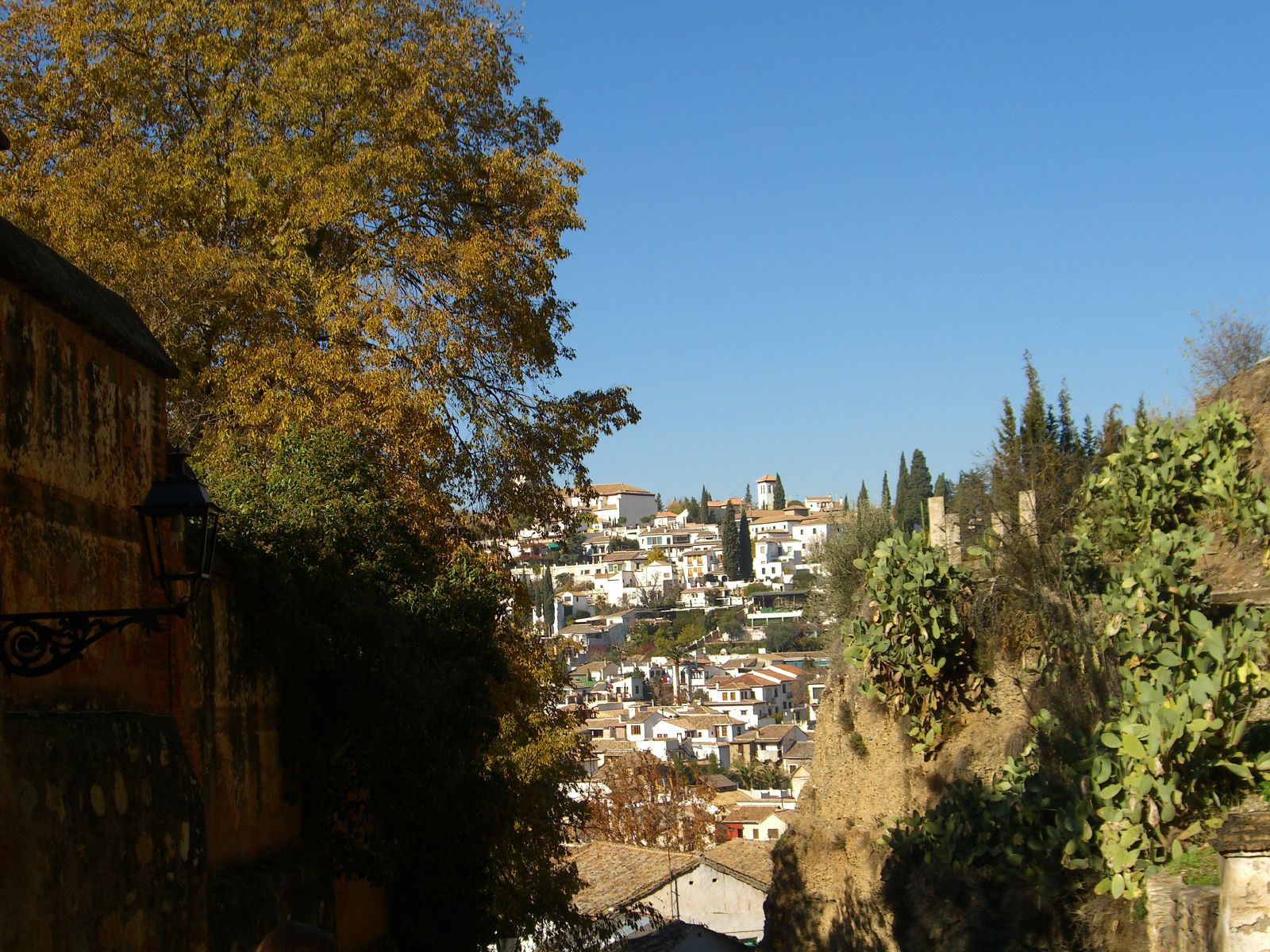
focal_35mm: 57
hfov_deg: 33.8
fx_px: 2091
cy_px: 476
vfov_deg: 25.7
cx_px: 635
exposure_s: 1/500
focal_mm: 11.8
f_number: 5
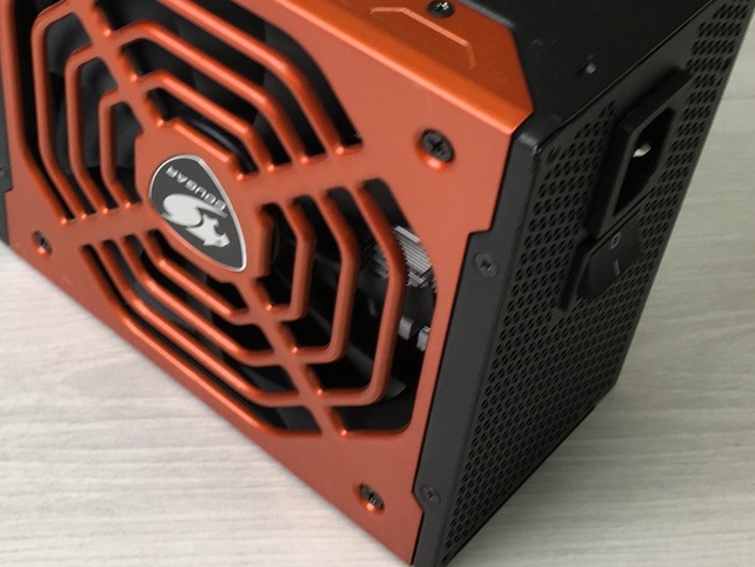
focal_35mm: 65
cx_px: 147
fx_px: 1418
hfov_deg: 29.1
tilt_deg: -45.2
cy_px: 158
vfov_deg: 22.4
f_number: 2.2
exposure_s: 1/50
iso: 25
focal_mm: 4.15
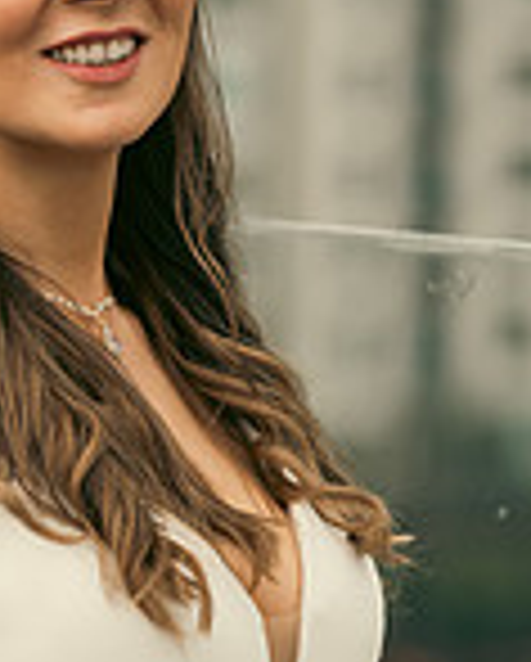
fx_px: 7018
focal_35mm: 358
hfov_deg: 4.3
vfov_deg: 5.4
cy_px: 554
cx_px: 238
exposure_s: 1/250
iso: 160
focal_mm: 125
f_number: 3.5
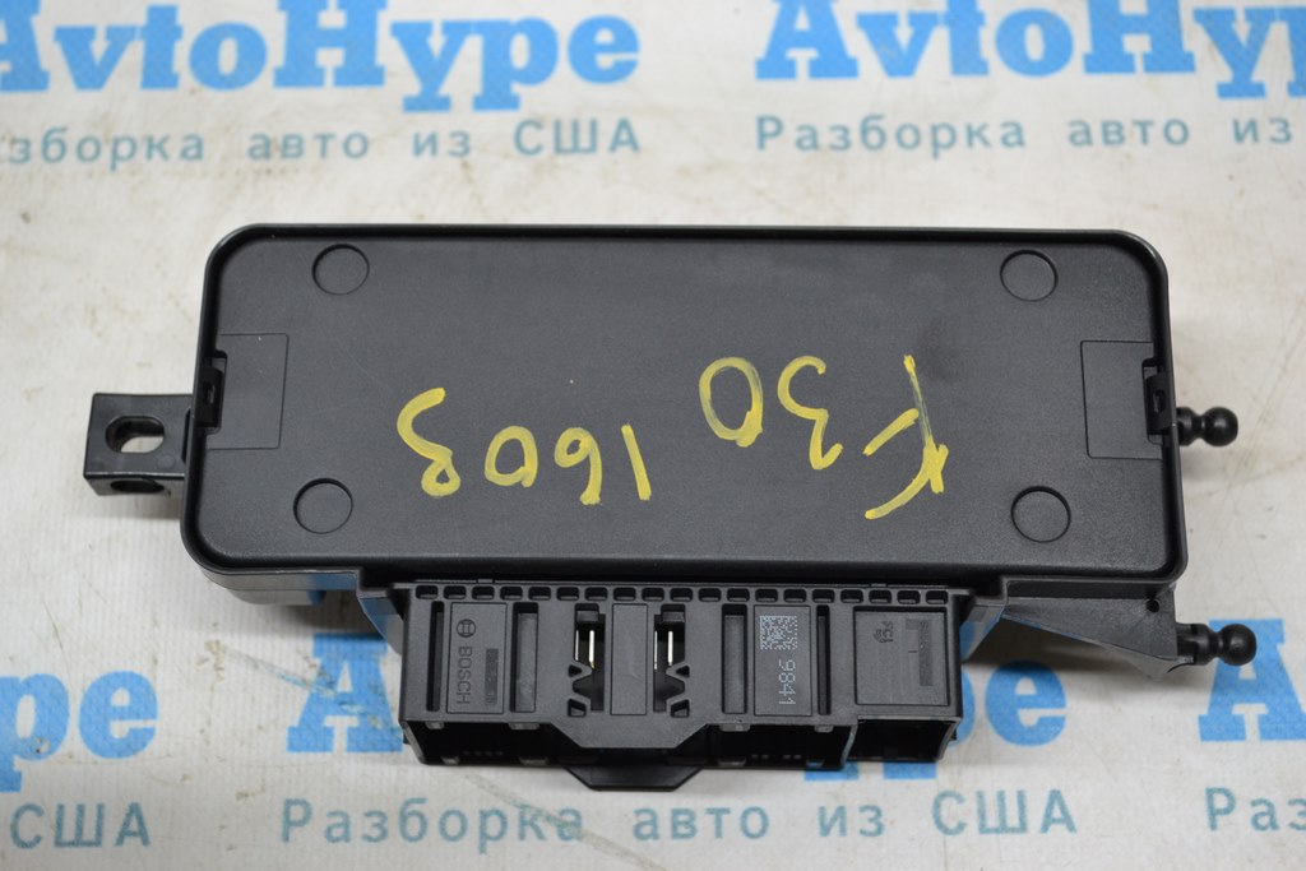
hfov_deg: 33.4
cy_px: 436
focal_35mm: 60
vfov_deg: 22.6
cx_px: 653
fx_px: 2177
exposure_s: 1/60
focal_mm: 40
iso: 450
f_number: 5.3
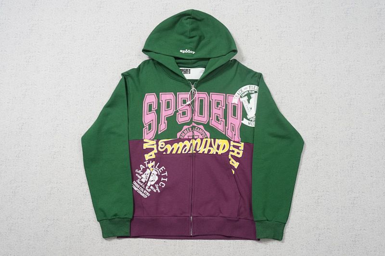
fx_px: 353
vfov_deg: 40.0
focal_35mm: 33
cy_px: 128
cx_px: 192
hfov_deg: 57.2
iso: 1600
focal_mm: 22
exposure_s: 1/100
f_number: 10
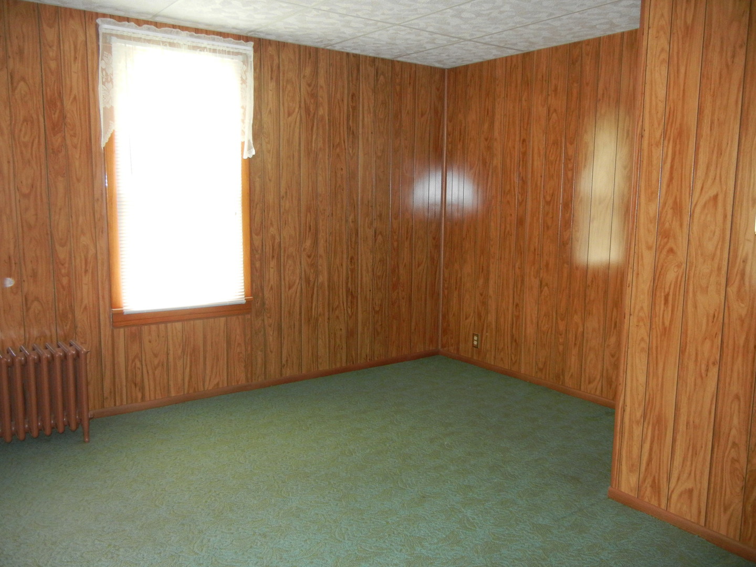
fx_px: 655
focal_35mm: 30
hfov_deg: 60.0
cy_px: 284
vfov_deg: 46.8
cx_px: 378
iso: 488
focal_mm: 5.4
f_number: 3.5
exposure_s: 1/30
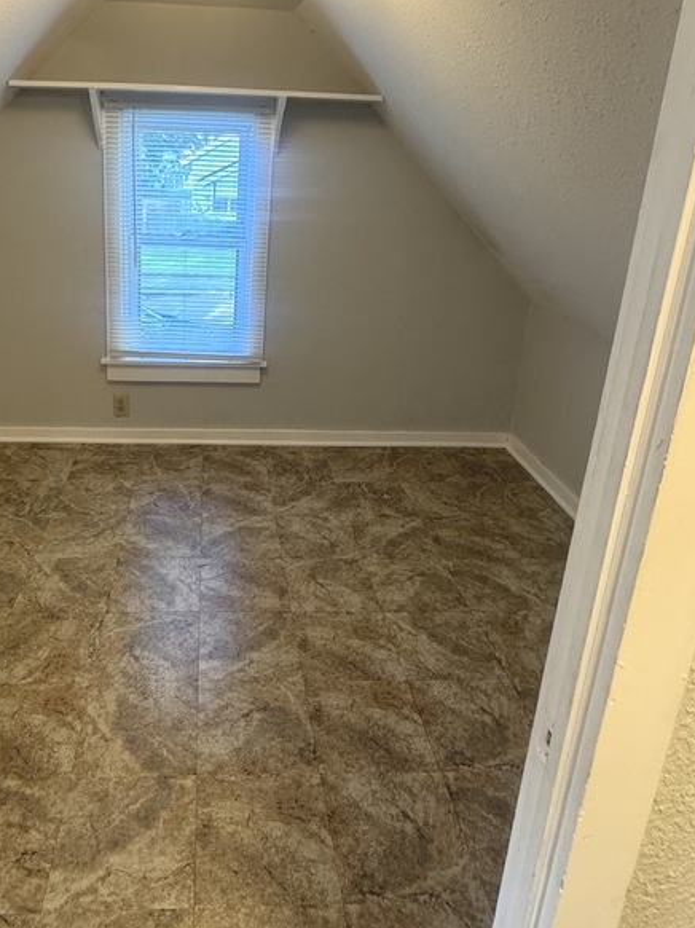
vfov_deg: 66.5
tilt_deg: -16.9
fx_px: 697
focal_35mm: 26
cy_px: 360
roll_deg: -1.6
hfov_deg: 52.3
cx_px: 249
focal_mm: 2.22
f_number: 2.2
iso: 320
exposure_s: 1/60
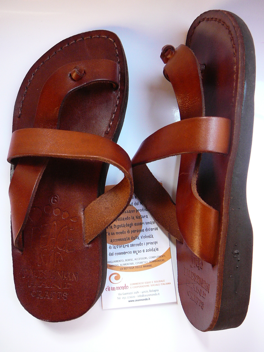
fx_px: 356
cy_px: 176
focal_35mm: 35
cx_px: 132
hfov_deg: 40.7
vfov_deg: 52.6
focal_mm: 5.2
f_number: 2.8
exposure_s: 1/80
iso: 200
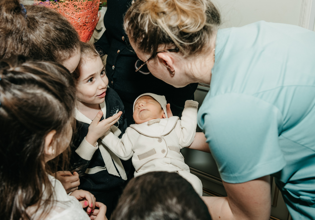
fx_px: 347
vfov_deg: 35.1
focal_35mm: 39
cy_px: 104
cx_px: 146
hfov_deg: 48.8
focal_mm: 31
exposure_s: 1/160
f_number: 4.5
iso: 320
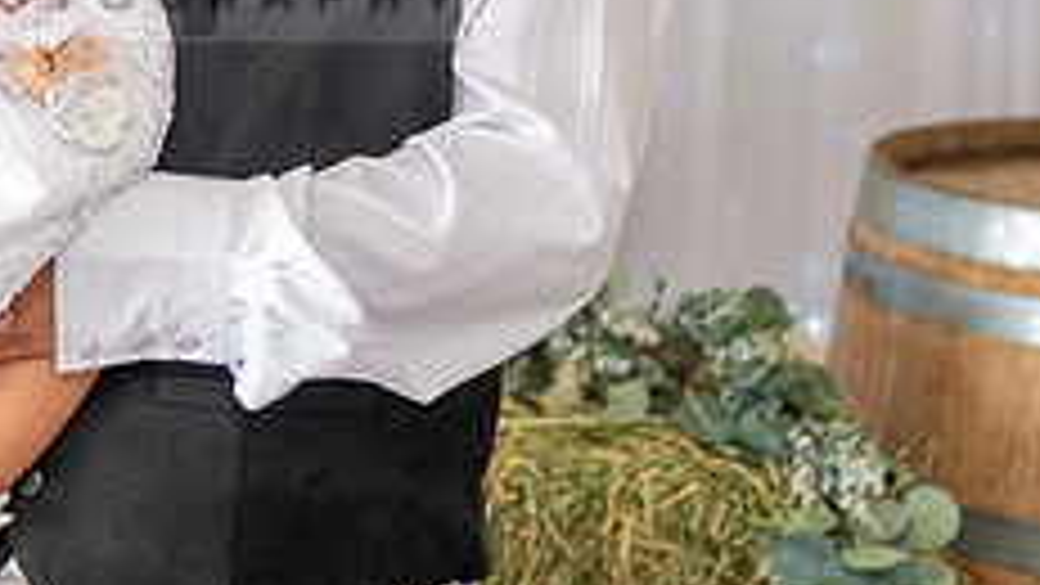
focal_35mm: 116
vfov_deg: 10.3
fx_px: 3199
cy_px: -65
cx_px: 113
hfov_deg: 18.2
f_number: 3.5
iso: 800
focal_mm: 44
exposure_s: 1/200
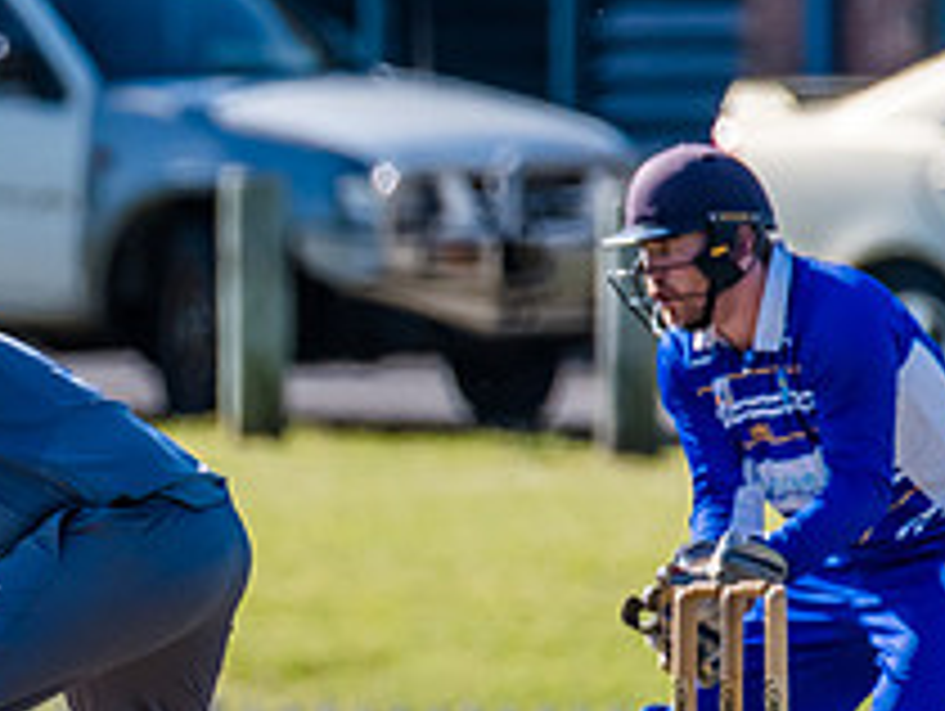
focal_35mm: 1713
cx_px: -230
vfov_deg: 0.9
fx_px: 46818
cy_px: 398
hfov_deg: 1.2
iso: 640
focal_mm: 600
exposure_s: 1/2000
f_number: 6.3
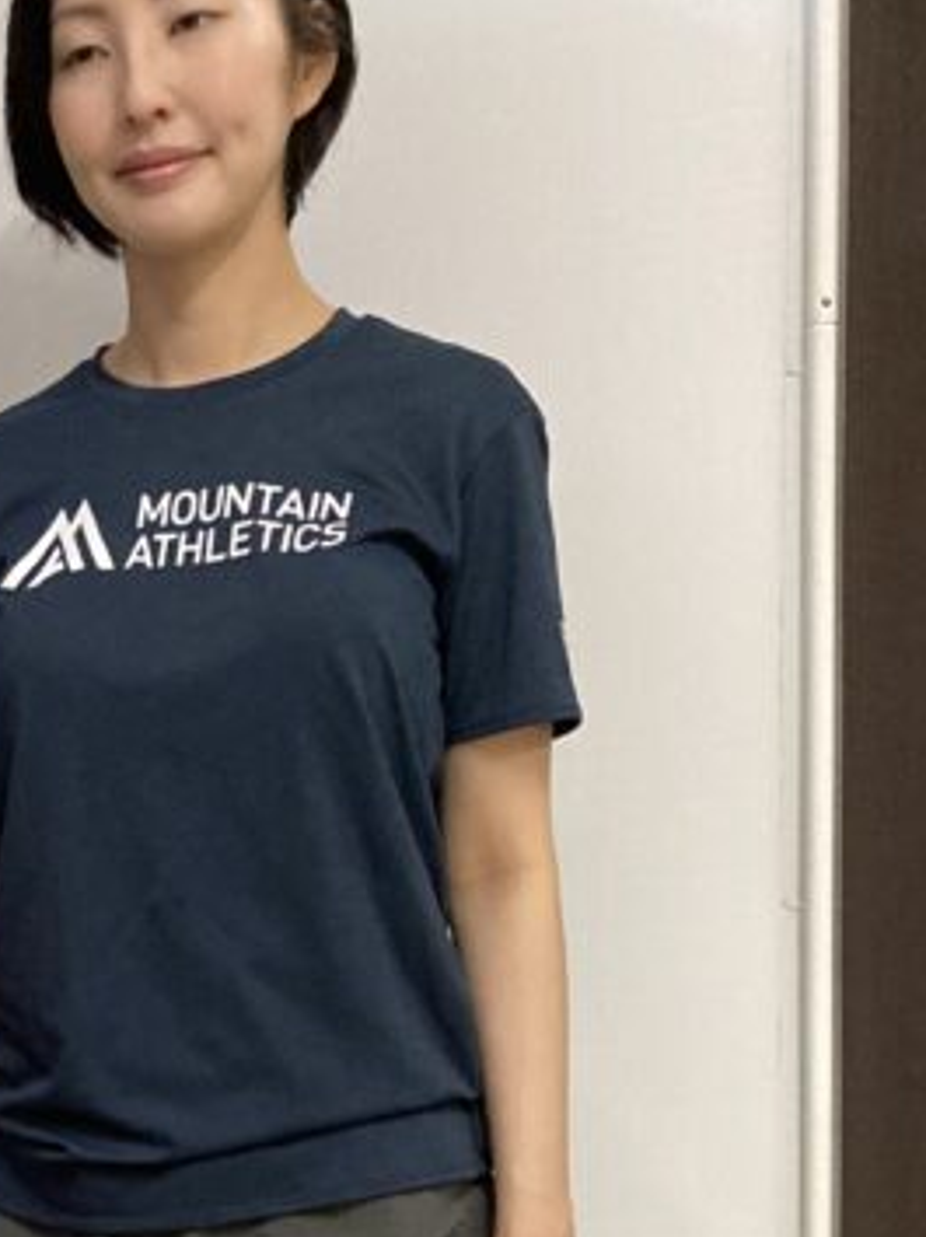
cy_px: 1478
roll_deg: +5.5
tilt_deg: -14.6
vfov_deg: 22.3
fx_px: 2893
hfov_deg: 17.3
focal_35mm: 81
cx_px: -220
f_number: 1.8
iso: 320
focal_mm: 3.99
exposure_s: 1/60
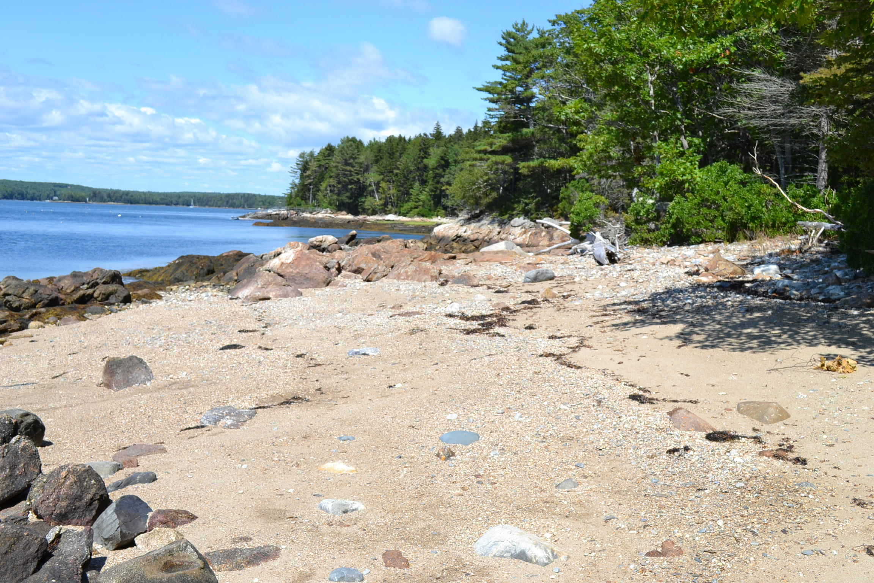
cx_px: 437
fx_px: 947
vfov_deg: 34.2
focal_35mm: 39
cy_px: 292
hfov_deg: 49.6
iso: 100
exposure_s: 1/200
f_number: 7.1
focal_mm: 26
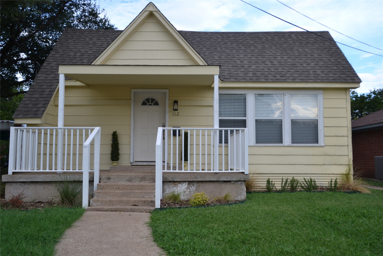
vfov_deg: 40.0
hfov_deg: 57.2
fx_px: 351
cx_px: 192
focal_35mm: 33
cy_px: 128
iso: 100
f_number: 5.6
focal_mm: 22
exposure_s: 1/125
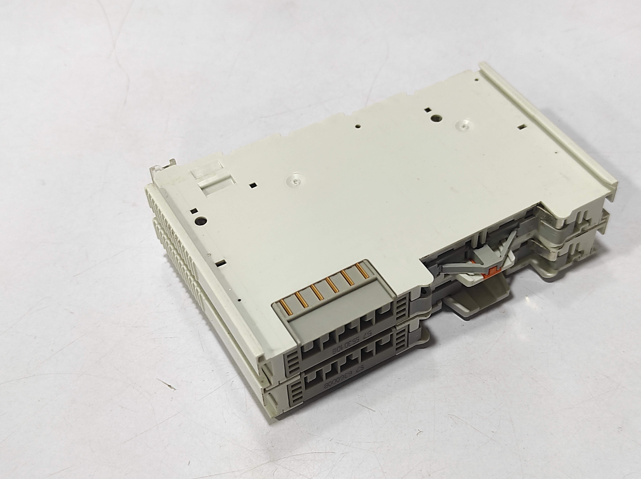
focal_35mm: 25
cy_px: 240
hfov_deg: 69.4
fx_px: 463
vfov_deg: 54.8
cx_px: 320
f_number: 1.89
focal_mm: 5.43
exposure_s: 1/33
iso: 377
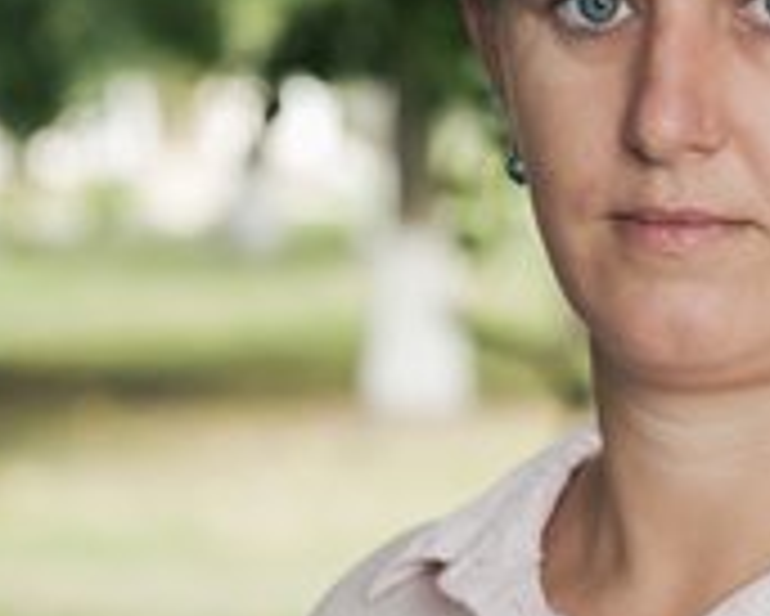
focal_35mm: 230
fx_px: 5244
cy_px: 106
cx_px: 482
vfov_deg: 6.7
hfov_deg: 8.4
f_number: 4
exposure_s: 1/60
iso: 160
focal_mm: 70
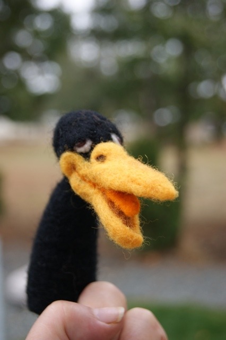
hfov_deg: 20.1
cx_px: 113
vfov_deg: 29.9
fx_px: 636
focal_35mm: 68
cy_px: 170
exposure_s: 1/80
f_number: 5.6
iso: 100
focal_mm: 45
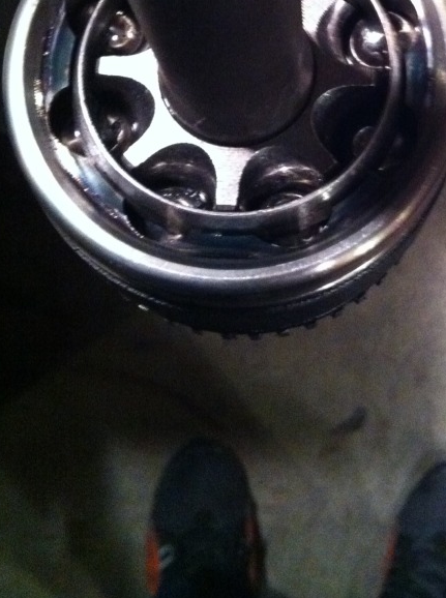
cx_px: 334
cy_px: 74
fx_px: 1069
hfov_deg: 23.3
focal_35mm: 62
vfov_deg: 30.1
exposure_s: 1/15
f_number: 2.8
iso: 1000
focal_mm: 3.9
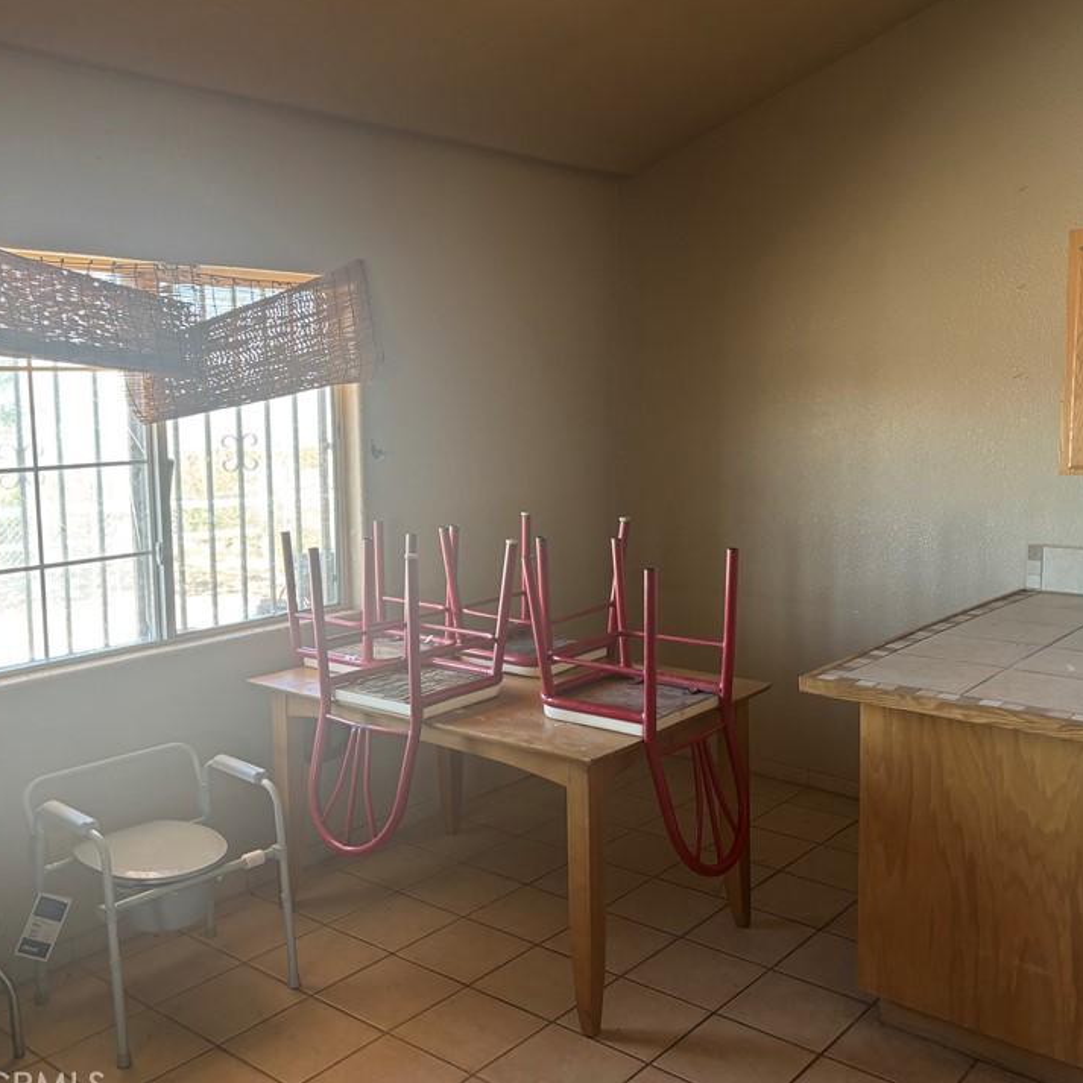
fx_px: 1168
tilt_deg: -7.8
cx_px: 542
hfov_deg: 49.7
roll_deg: +0.2
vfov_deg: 49.7
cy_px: 524
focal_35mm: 33
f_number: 1.6
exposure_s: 1/102
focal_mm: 5.96
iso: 125
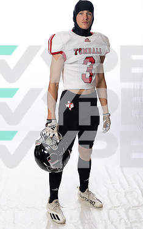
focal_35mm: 51
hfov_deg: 25.3
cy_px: 107
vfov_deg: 39.6
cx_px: 72
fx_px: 318
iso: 400
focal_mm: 42
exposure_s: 1/250
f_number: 4
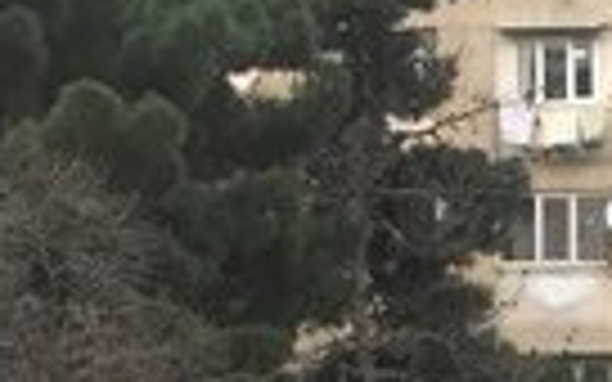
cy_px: 865
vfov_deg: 8.2
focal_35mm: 149
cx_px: 670
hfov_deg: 13.8
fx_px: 2485
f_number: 2.2
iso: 40
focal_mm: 4.15
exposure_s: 1/33
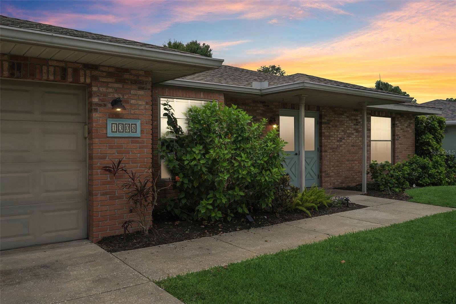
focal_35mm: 30
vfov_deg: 43.6
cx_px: 228
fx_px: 380
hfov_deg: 61.9
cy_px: 152
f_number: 8
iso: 400
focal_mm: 30
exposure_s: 1/800
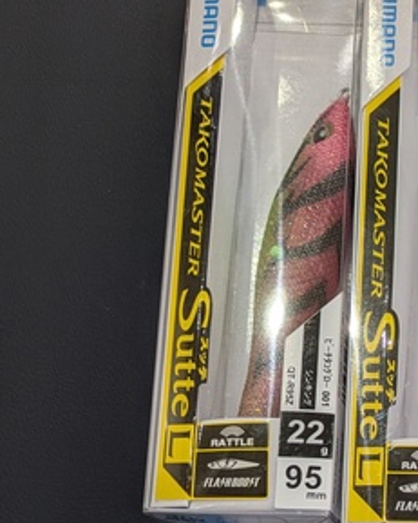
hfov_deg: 19.4
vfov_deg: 24.7
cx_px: 566
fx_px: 1114
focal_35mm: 72
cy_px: 568
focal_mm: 5.43
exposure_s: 1/100
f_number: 1.89
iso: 45
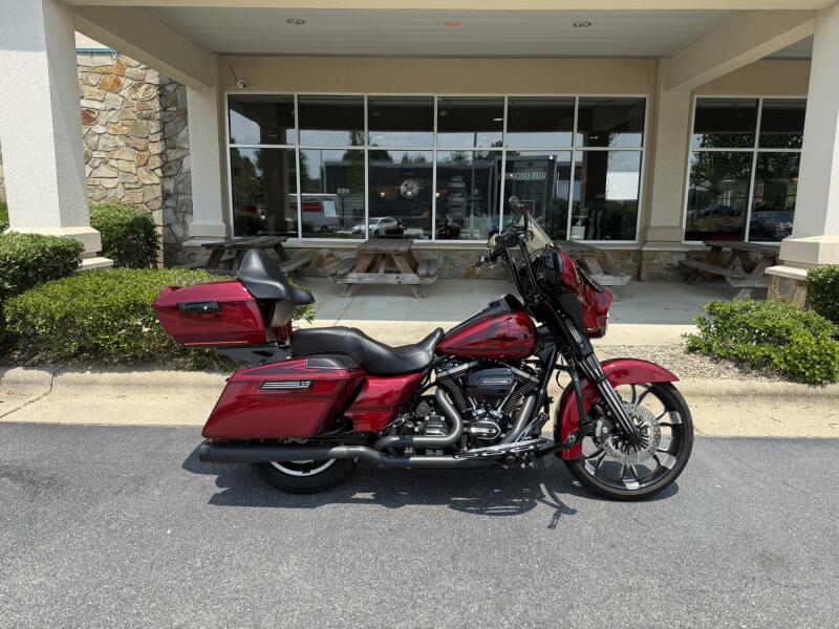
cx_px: 420
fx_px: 582
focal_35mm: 24
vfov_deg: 56.8
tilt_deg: -9.0
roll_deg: -0.7
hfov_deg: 71.6
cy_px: 314
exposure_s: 1/2445
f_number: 1.78
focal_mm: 6.76
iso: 80
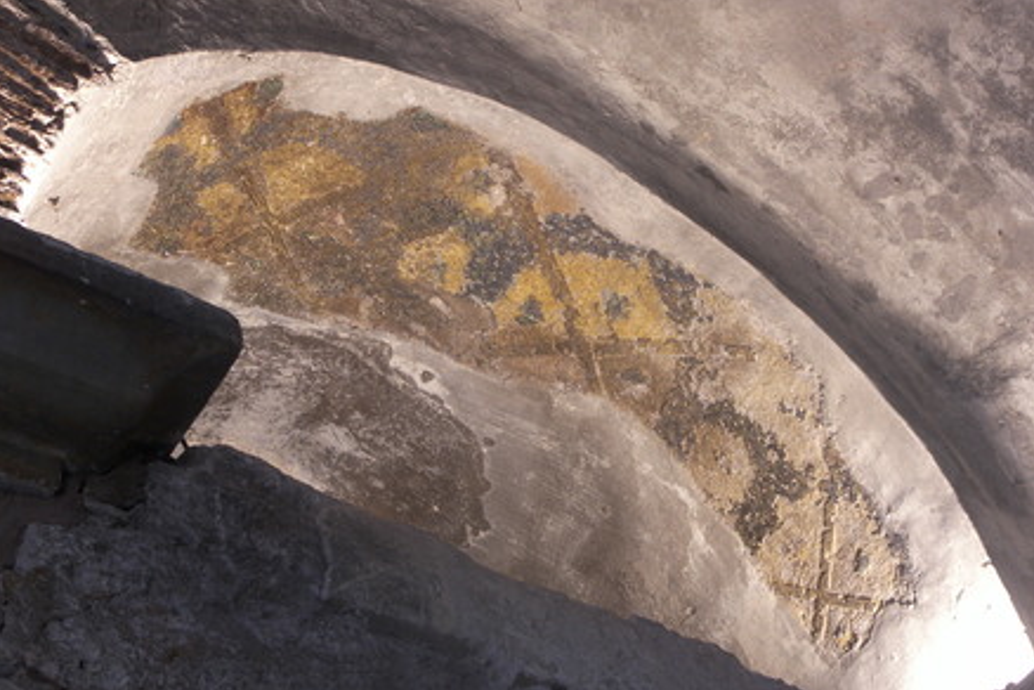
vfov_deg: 19.7
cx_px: 517
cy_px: 347
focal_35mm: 69
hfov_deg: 29.2
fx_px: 1982
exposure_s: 1/8
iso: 100
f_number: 4
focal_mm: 13.9
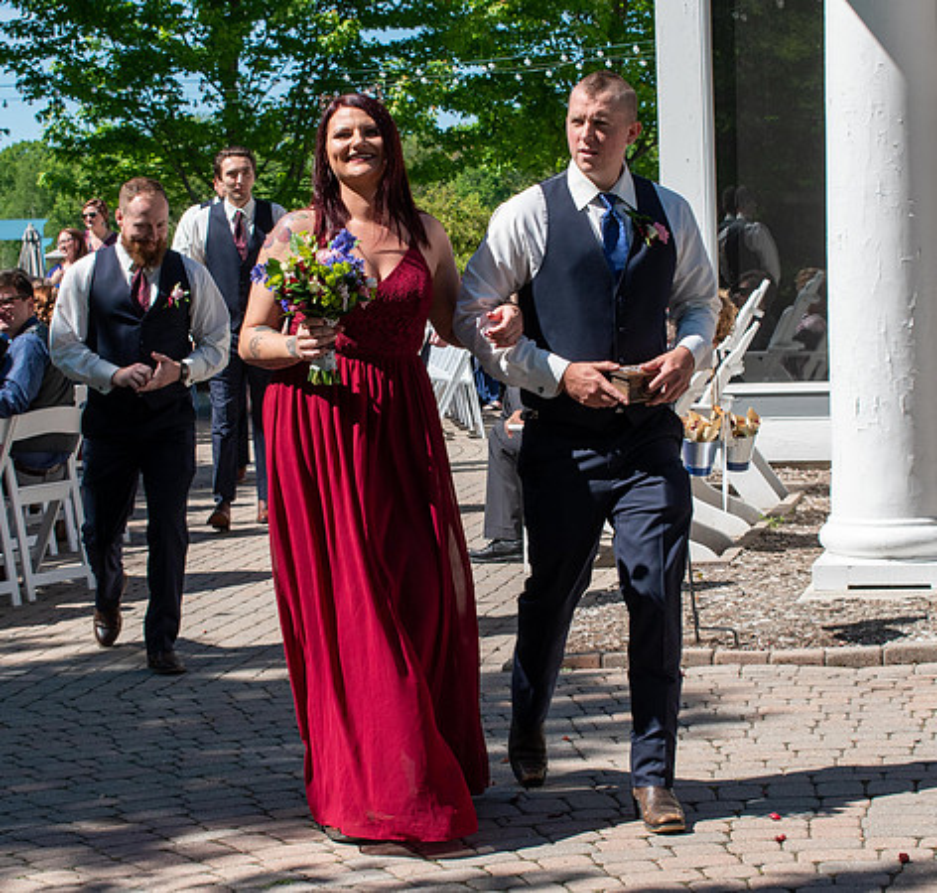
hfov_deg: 19.9
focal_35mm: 89
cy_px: 410
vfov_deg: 19.0
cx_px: 487
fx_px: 2675
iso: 200
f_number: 10
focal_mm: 40
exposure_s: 1/400
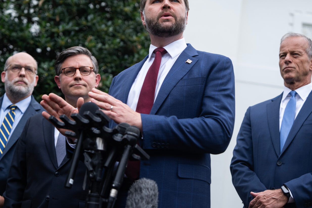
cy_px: 93
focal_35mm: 72
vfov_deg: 18.9
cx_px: 152
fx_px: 624
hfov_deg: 28.1
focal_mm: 55
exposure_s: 1/1000
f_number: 2.8
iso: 500
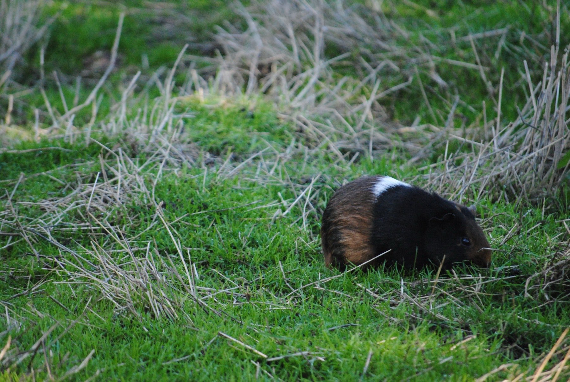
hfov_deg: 6.9
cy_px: 191
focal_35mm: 300
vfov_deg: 4.6
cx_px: 285
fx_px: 4756
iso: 1100
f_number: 5.6
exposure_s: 1/500
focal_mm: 200
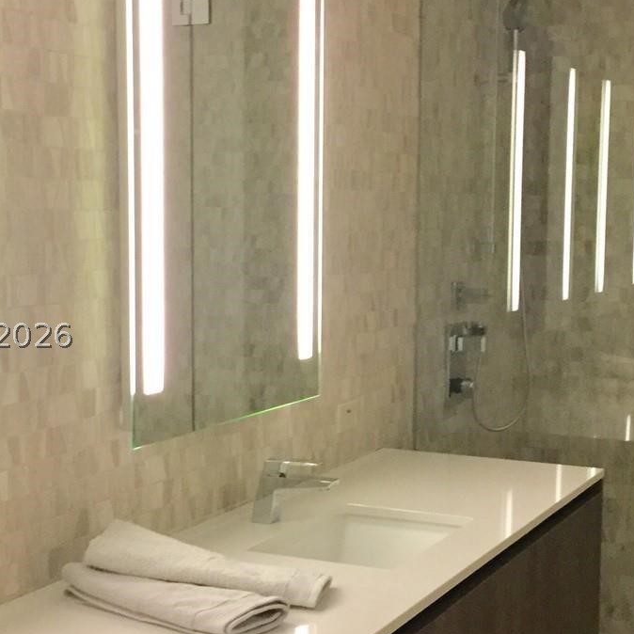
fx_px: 1347
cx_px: 360
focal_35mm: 65
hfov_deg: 26.5
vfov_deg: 26.5
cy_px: 335
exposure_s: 1/33
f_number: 2.4
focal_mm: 3.3
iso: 100
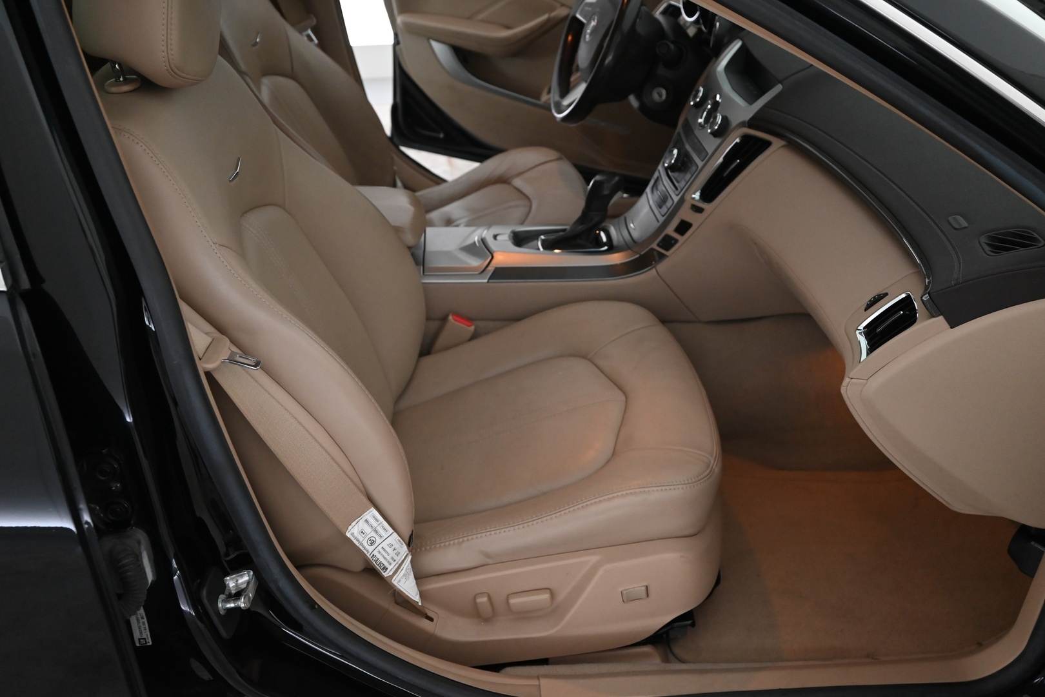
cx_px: 522
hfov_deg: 55.8
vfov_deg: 38.9
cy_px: 348
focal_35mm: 34
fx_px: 987
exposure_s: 1/125
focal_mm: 34
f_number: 5
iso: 3200
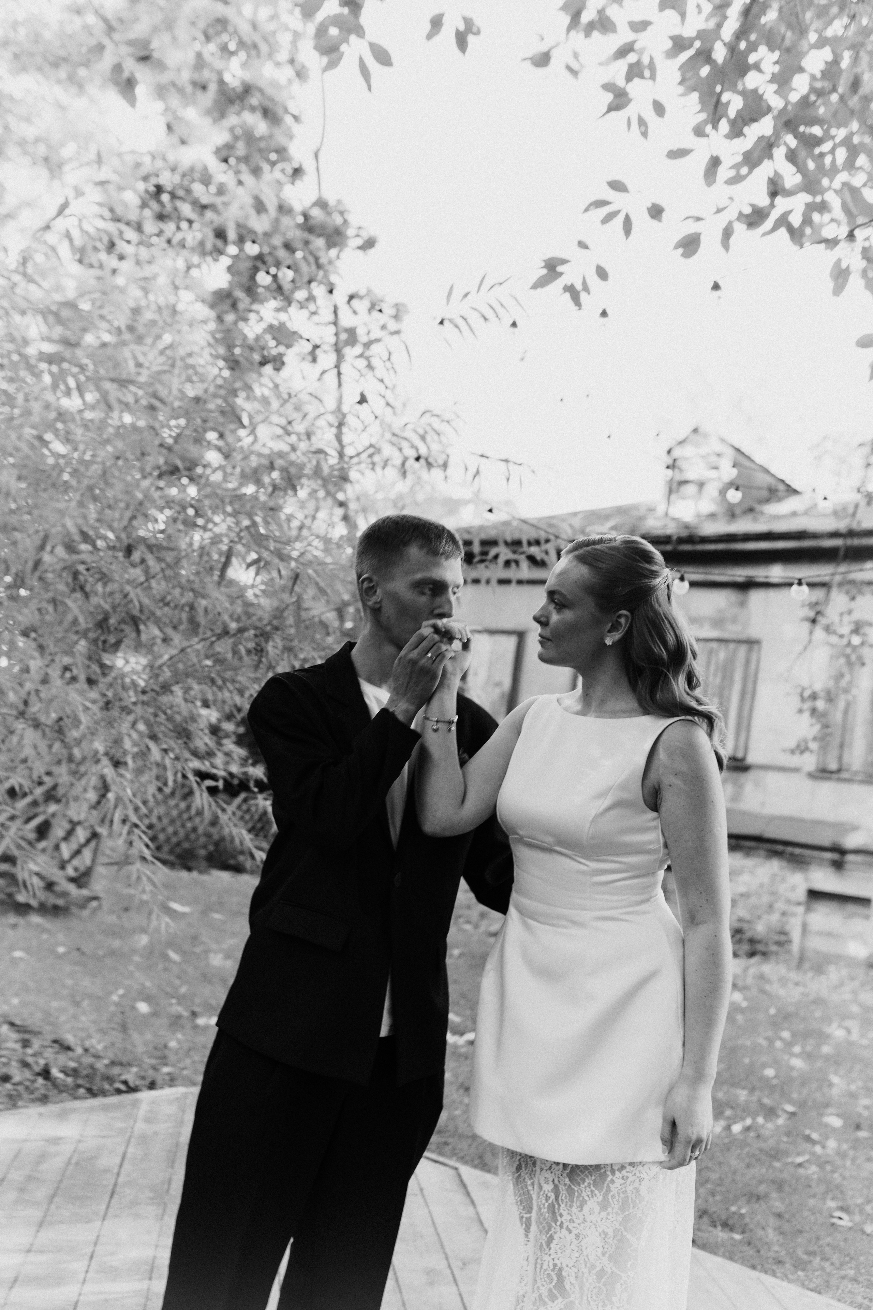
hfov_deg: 37.9
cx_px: 436
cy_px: 655
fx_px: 1273
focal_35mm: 35
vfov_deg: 54.4
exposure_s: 1/200
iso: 400
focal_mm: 35
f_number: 2.5
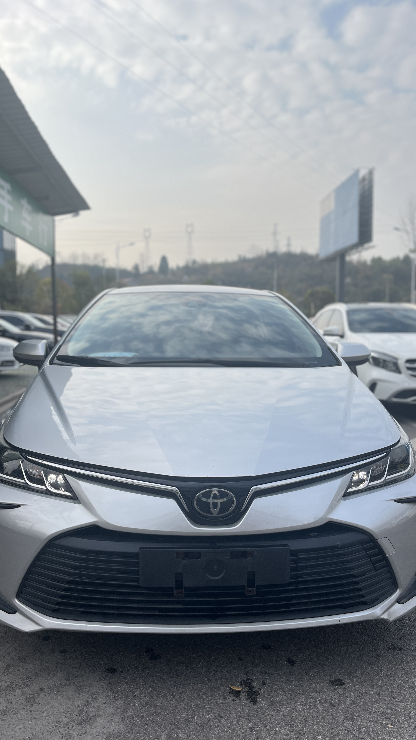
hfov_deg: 40.2
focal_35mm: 29
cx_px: 208
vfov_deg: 66.1
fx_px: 569
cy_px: 376
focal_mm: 5.1
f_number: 1.6
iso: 50
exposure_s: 1/2571
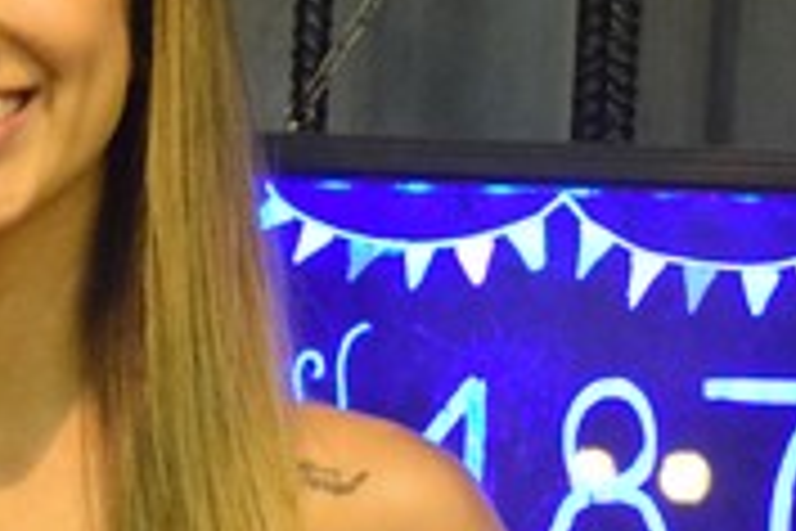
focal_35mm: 220
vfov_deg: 6.2
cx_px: -9
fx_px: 4864
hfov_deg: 9.3
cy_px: 248
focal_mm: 36
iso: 6400
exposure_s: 1/40
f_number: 4.8
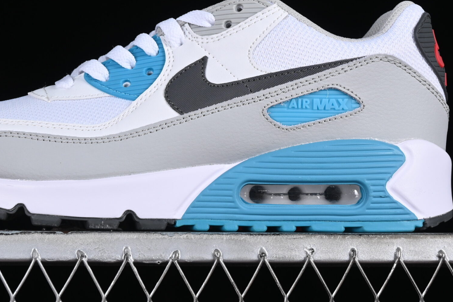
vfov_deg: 10.7
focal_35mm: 128
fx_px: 1611
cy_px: 77
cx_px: 177
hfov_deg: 16.0
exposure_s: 1/80
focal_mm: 50
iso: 160
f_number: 8
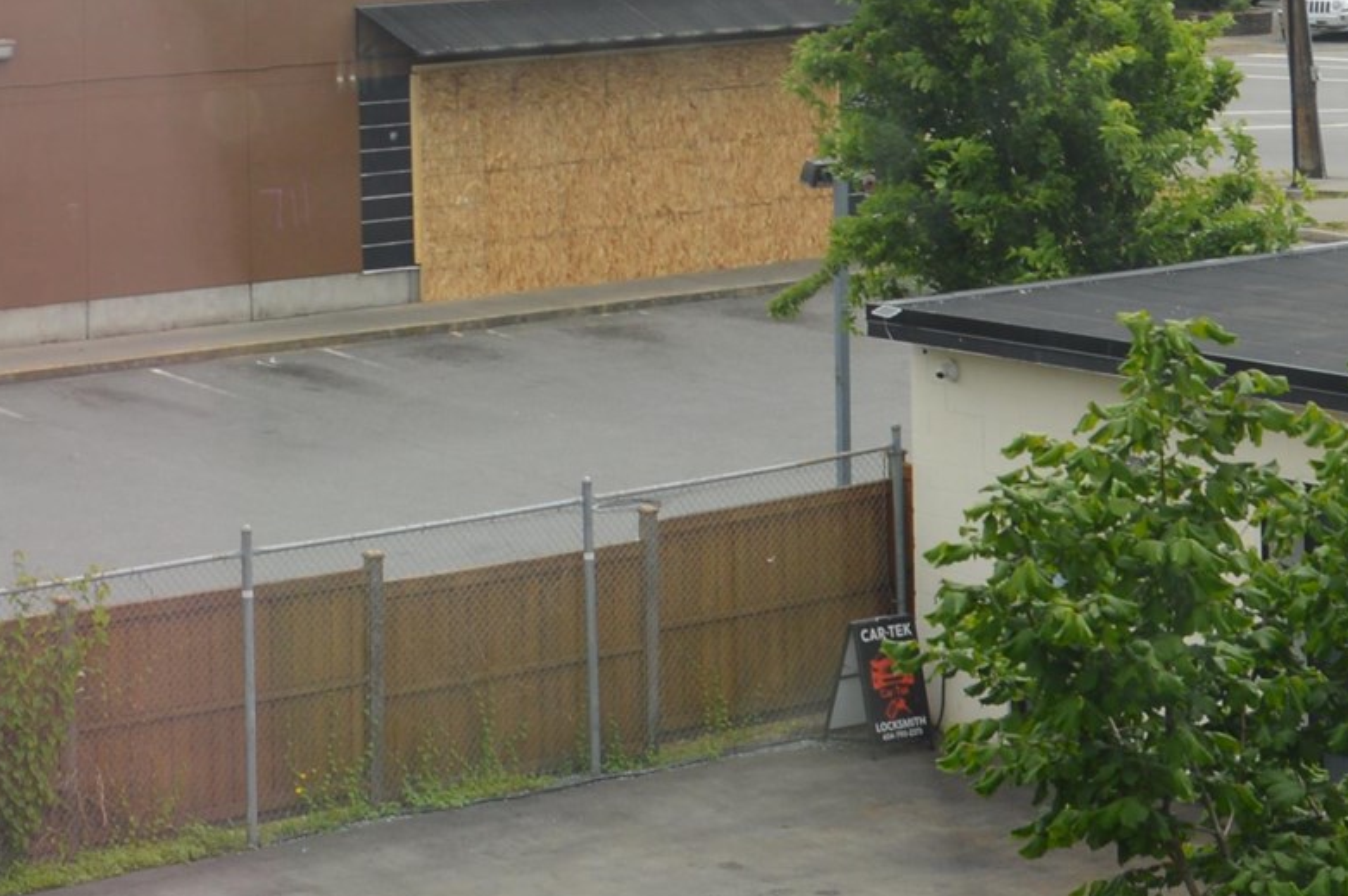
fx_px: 4637
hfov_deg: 16.5
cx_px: 461
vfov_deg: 10.4
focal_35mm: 124
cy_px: -672
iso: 100
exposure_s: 1/200
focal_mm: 21
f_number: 9
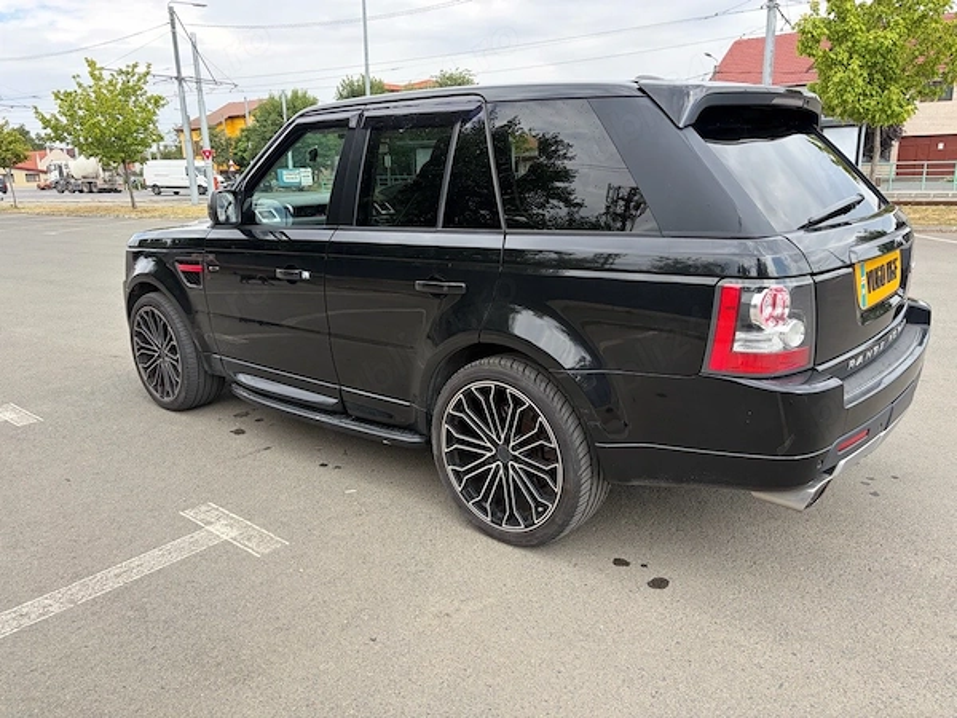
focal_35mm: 26
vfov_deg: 53.1
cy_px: 359
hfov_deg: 67.3
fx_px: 719
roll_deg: +2.2
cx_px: 478
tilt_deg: -12.7
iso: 64
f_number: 1.6
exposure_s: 1/1032
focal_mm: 5.96
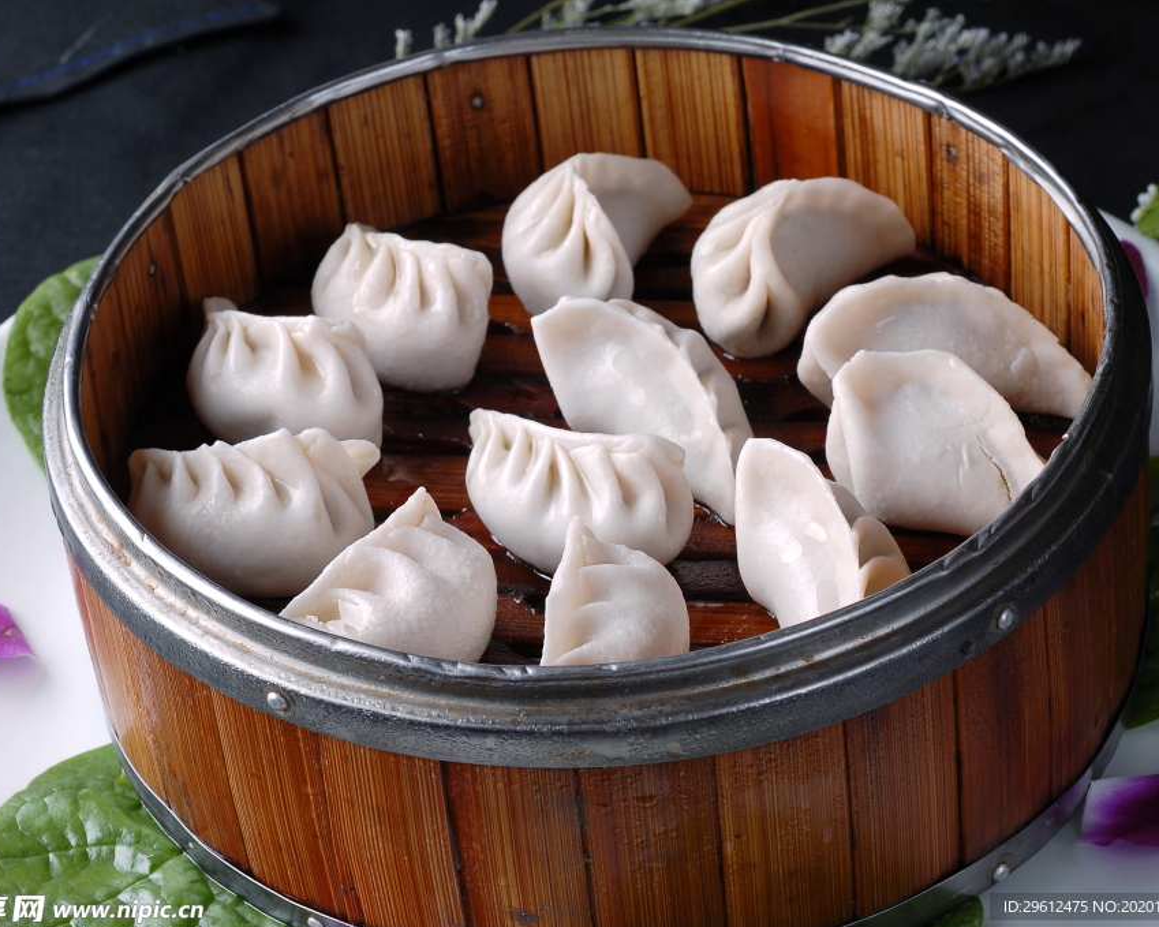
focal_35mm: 102
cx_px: 614
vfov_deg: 15.1
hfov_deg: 18.8
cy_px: 466
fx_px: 3498
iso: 100
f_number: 13
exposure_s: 1/160
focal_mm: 60
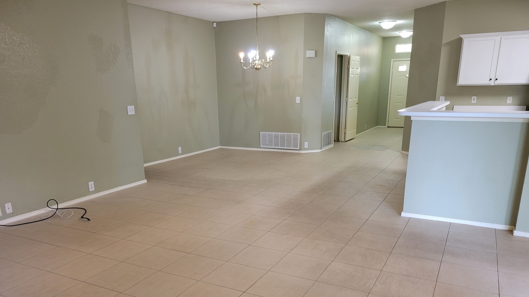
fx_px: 407
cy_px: 199
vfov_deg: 39.7
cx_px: 264
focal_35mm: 29
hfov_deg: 66.1
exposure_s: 1/40
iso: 250
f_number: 1.8
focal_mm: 5.4
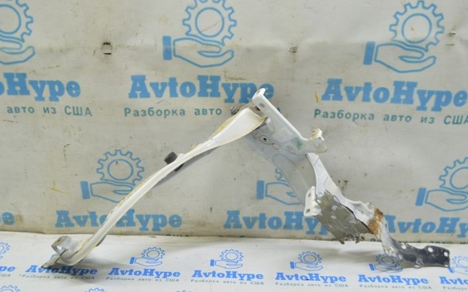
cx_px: 222
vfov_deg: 33.0
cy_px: 170
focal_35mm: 39
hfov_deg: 50.9
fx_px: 492
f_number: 5.6
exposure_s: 1/20
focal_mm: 23
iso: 400
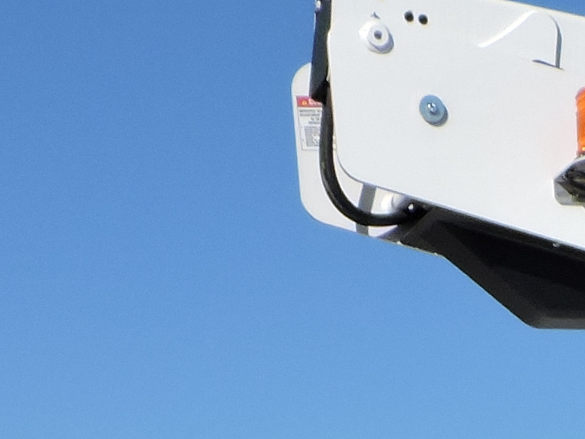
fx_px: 2636
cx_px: 847
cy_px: 1032
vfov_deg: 8.7
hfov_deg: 12.1
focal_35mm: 156
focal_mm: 5
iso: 100
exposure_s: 1/1250
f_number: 3.8
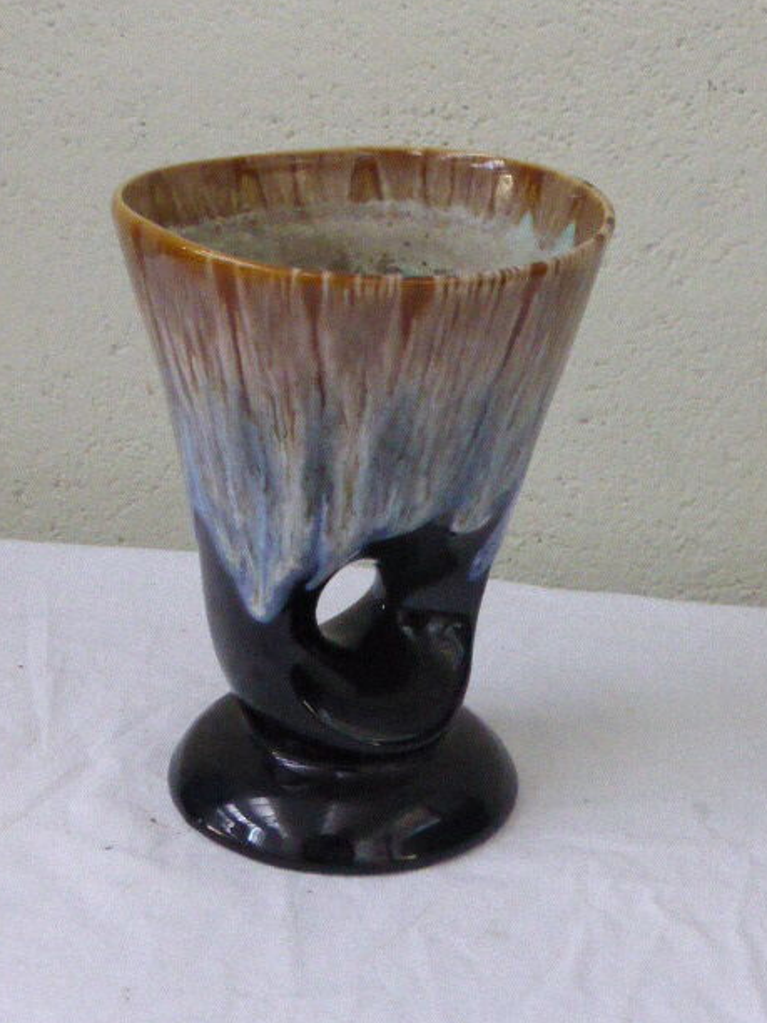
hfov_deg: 21.6
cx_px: 386
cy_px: 505
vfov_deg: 28.6
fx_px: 2009
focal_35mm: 68
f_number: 4.8
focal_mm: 11
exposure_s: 1/60
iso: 2000
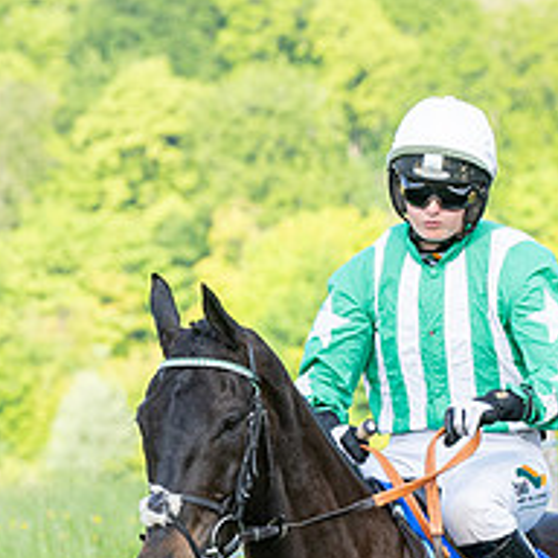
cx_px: 401
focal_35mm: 633
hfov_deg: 2.8
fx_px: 11544
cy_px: 567
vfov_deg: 2.8
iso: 400
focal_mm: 120
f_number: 5
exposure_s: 1/800
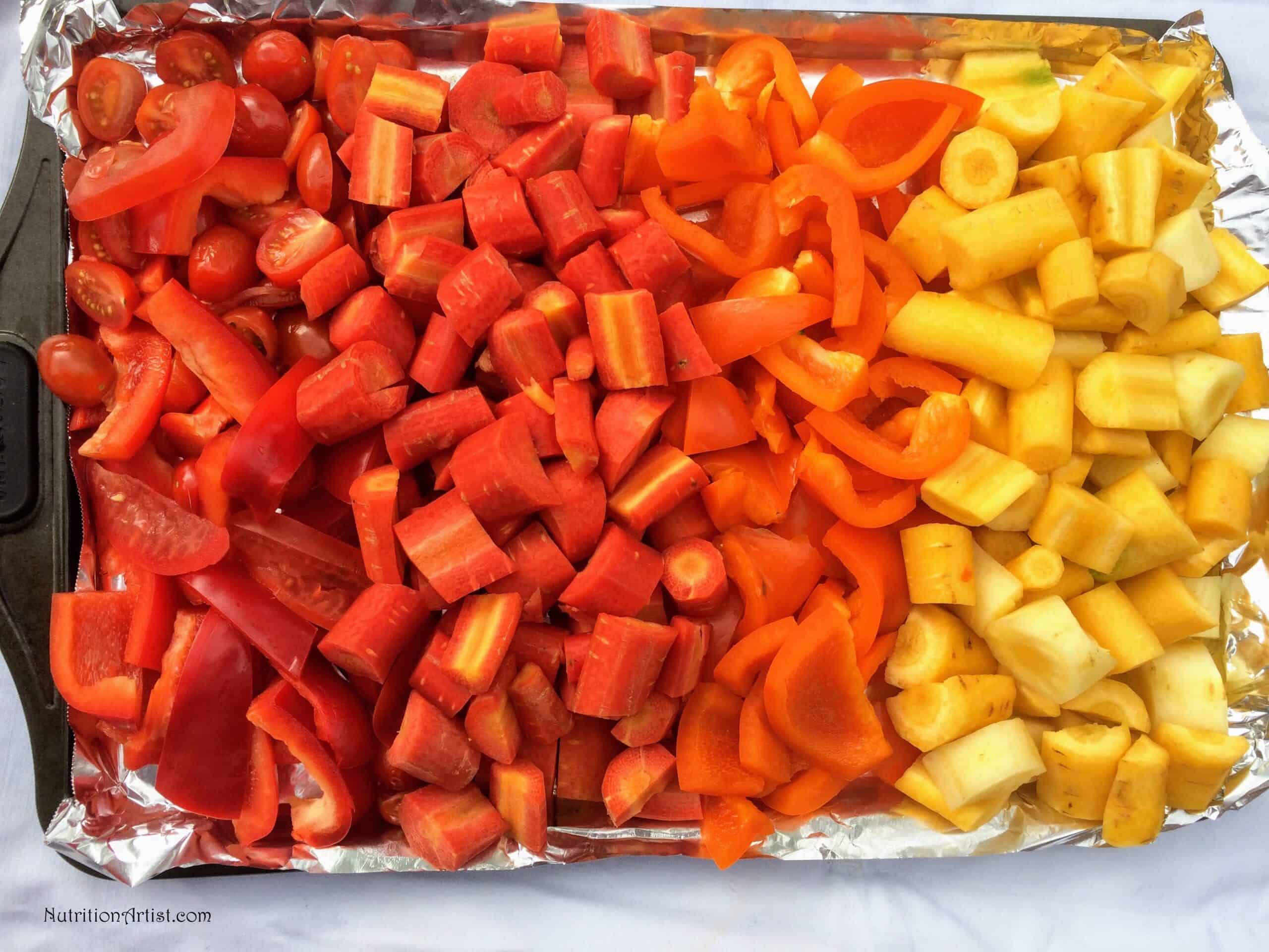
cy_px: 476
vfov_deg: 48.2
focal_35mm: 29
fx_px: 1063
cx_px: 634
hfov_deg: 61.7
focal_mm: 4.15
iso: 32
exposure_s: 1/311
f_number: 2.2
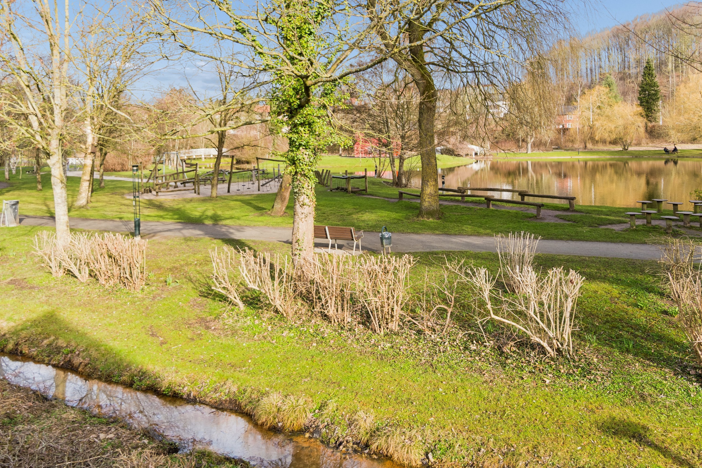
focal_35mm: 24
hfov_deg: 73.7
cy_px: 234
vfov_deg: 53.1
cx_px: 351
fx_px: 468
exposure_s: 1/320
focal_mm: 16
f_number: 4
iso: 200
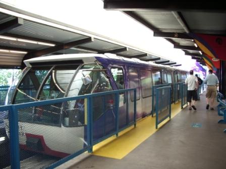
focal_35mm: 35
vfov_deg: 40.7
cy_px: 84
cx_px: 113
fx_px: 229
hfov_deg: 52.6
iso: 100
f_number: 2.6
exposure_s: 1/50
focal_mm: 5.8
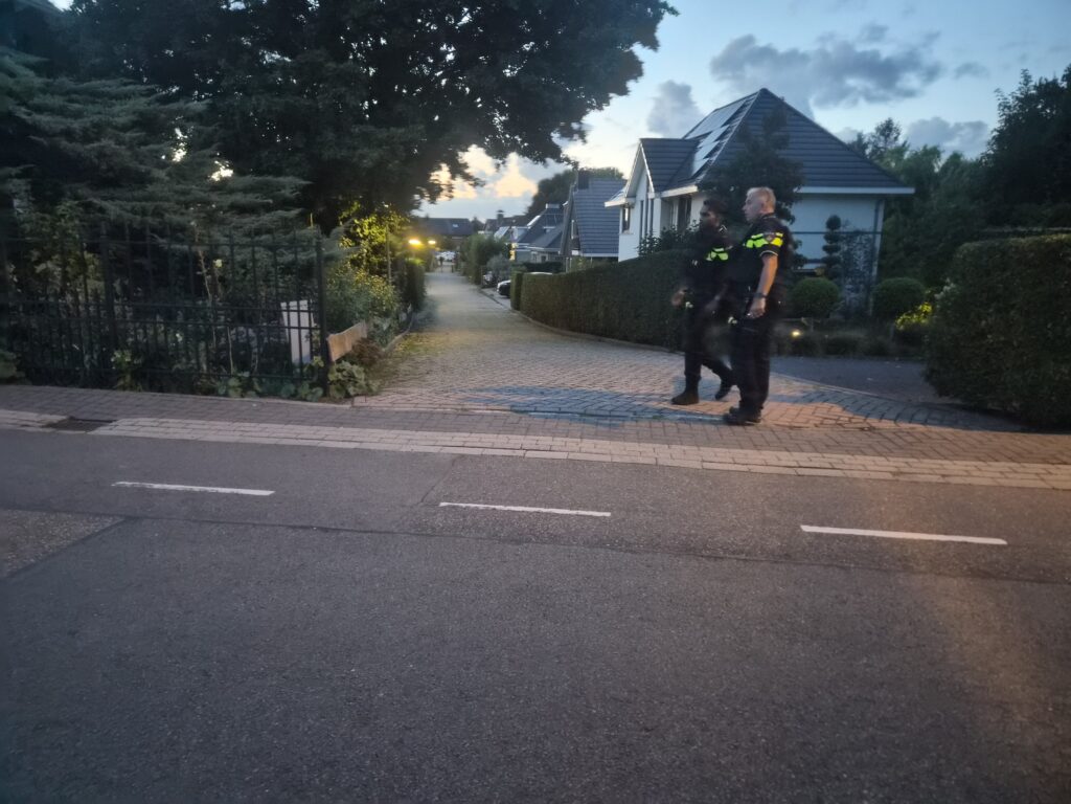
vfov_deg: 58.9
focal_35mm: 23
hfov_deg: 73.9
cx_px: 536
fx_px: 712
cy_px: 402
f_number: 1.8
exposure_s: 1/50
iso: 1600
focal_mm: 5.4
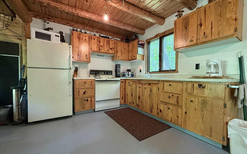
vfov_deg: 74.7
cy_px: 80
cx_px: 124
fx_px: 101
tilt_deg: -2.1
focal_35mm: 15
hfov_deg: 101.5
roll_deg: -0.4
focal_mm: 2.22
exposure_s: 1/60
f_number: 2.2
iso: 500
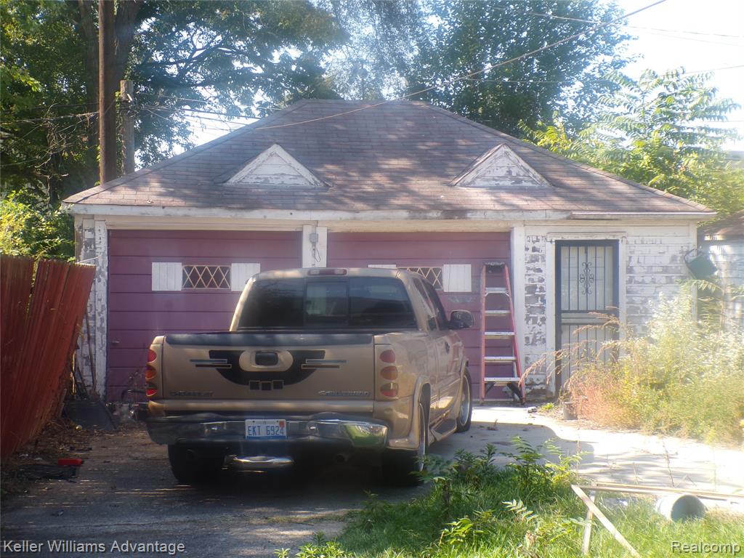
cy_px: 279
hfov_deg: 34.3
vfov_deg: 26.1
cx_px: 372
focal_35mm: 56
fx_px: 1204
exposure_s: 1/180
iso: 100
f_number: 3.7
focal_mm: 10.1
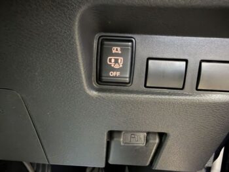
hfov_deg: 67.3
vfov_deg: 53.1
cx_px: 114
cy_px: 86
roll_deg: -2.4
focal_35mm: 26
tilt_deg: -16.3
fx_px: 172
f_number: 2.2
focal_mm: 2.22
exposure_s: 1/13
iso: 640
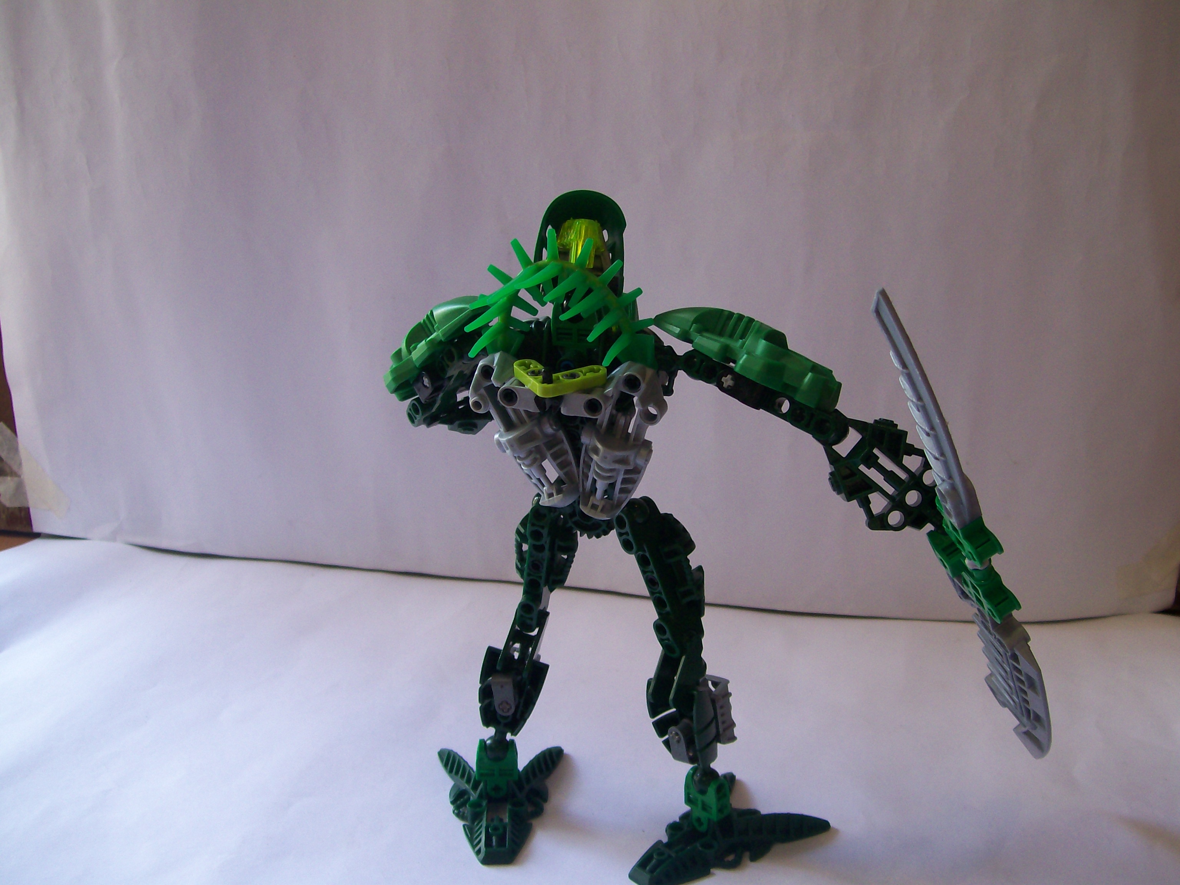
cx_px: 590
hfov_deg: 51.4
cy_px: 442
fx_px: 1227
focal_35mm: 36
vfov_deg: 39.7
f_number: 2.7
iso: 80
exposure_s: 1/68.4
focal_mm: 6
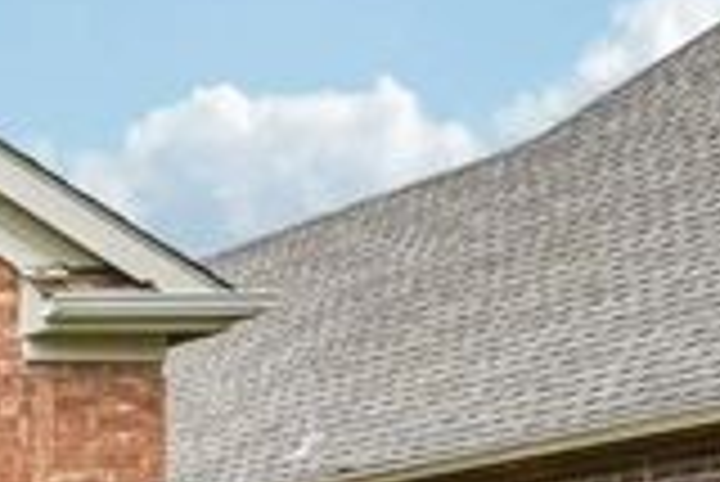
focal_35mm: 141
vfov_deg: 9.7
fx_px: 2822
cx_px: -1552
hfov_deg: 10.0
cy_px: 426
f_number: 8
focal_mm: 22
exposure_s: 1/800
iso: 400
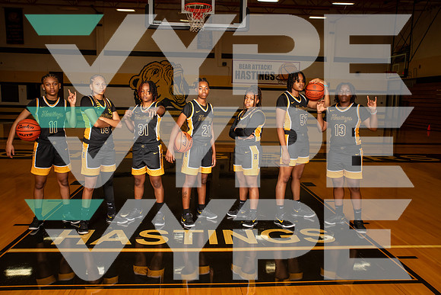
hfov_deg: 58.7
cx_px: 220
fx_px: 392
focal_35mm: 32
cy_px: 148
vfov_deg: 41.1
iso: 640
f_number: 7.1
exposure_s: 1/400
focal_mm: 32
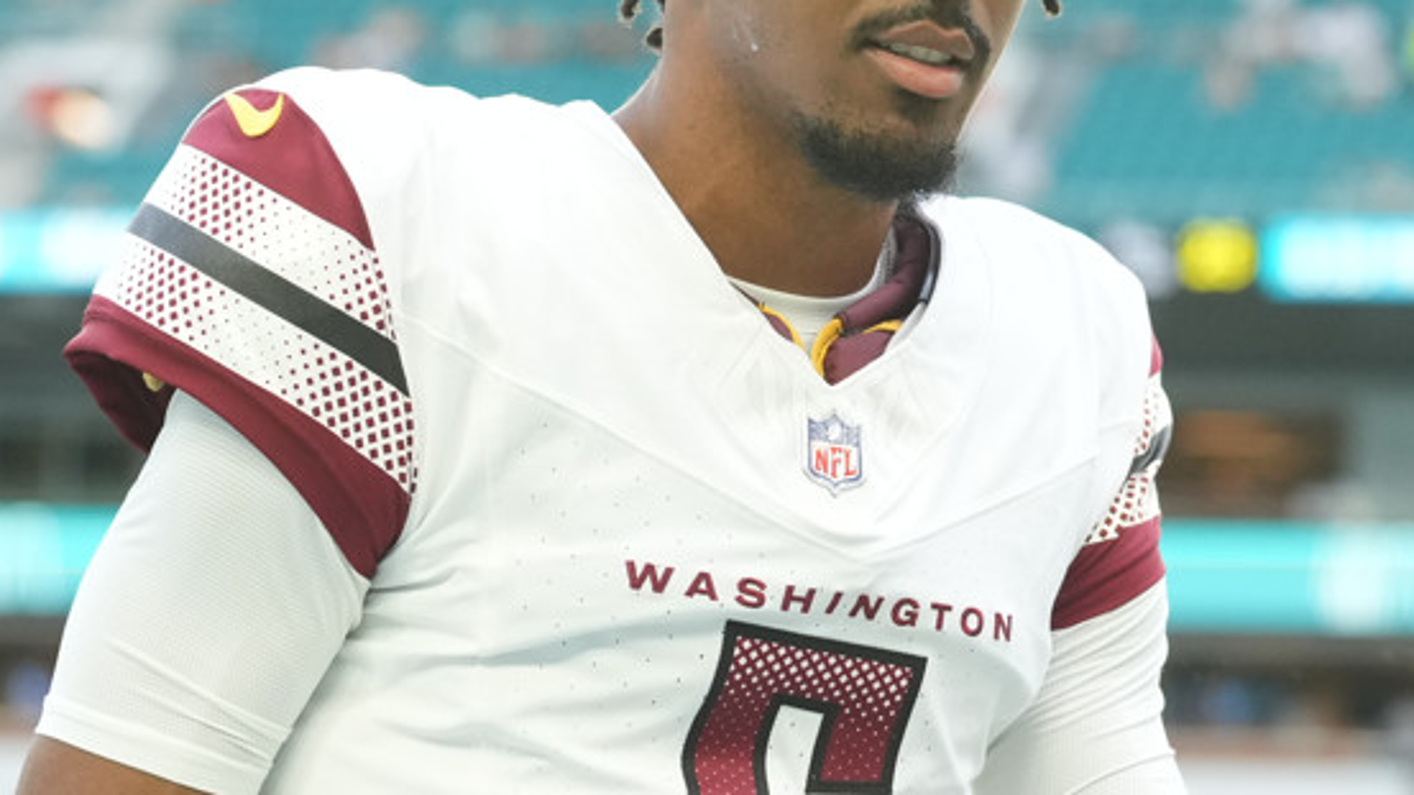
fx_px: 7461
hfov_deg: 10.8
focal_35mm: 199
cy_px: 257
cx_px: 928
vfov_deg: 6.1
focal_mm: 70
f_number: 3.2
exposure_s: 1/1600
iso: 2000
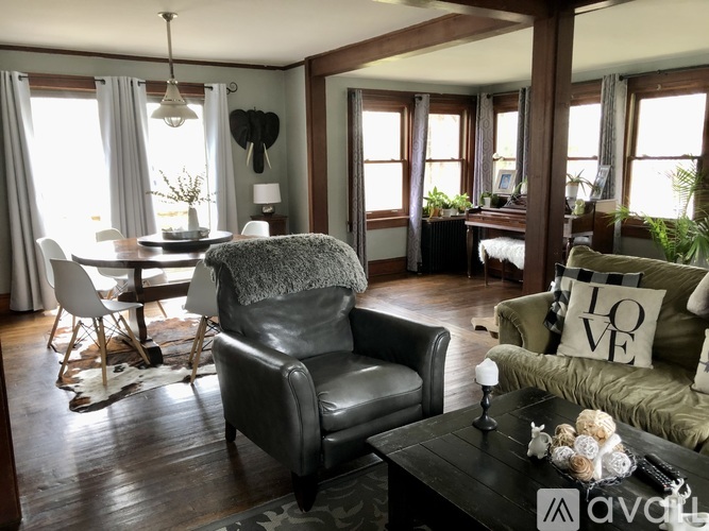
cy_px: 266
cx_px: 354
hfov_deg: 63.5
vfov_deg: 49.7
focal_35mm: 28
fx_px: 573
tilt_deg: -10.9
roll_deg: +0.6
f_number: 1.8
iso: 40
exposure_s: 1/15
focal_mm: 3.99
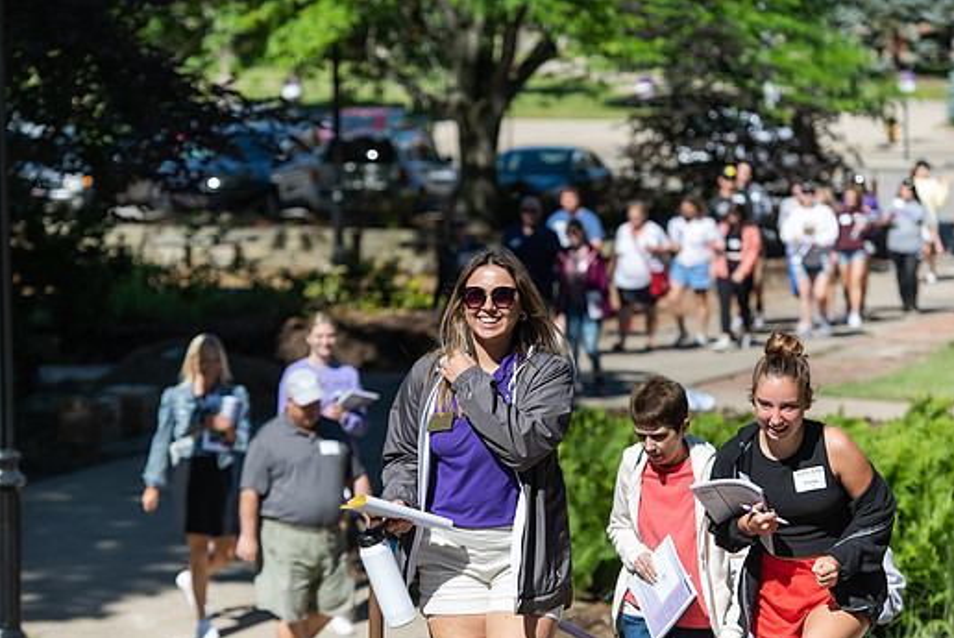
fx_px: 3633
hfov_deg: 15.0
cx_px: 490
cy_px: 356
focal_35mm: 137
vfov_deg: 10.0
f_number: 4
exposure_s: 1/800
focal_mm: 122
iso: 100
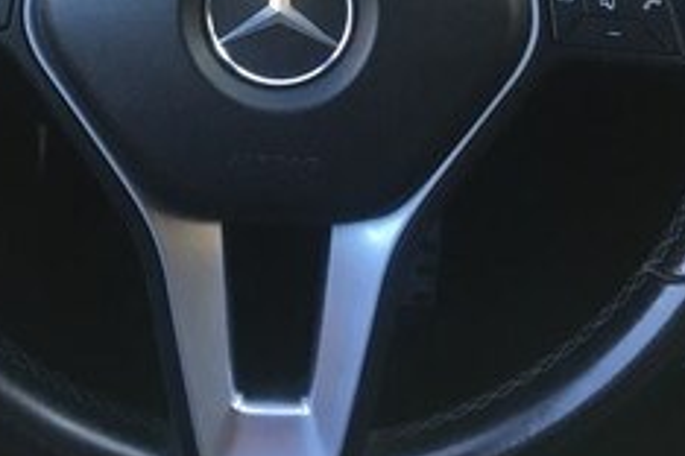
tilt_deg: -21.8
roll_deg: -1.8
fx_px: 1218
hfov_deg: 31.4
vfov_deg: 19.3
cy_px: -167
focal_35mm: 64
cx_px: 313
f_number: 2.2
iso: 25
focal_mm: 4.15
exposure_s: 1/33
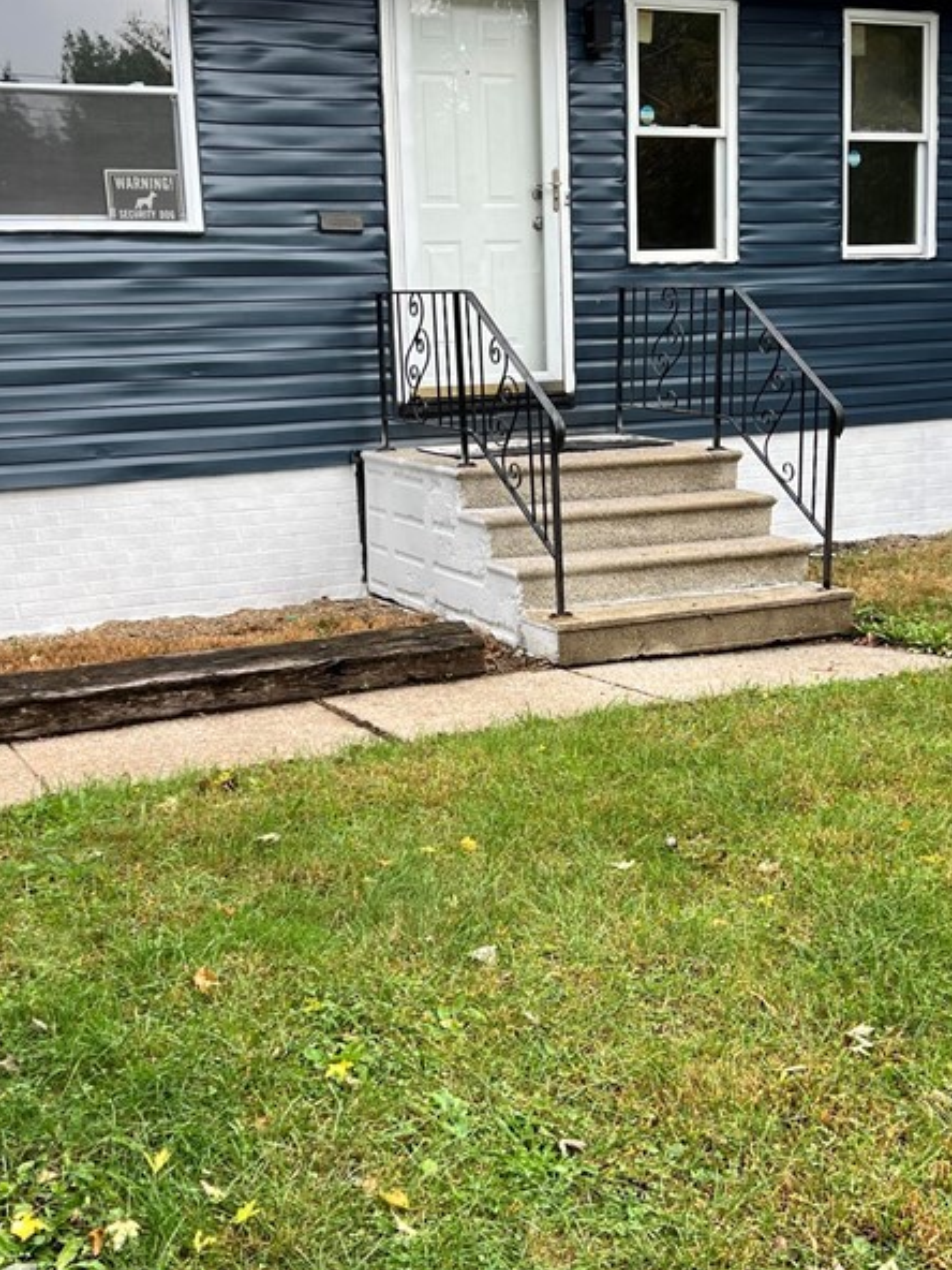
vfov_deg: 42.1
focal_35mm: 45
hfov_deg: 32.2
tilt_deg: -7.6
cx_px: 422
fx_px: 1650
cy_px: 616
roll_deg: +2.7
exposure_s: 1/347
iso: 50
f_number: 1.5
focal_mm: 5.7
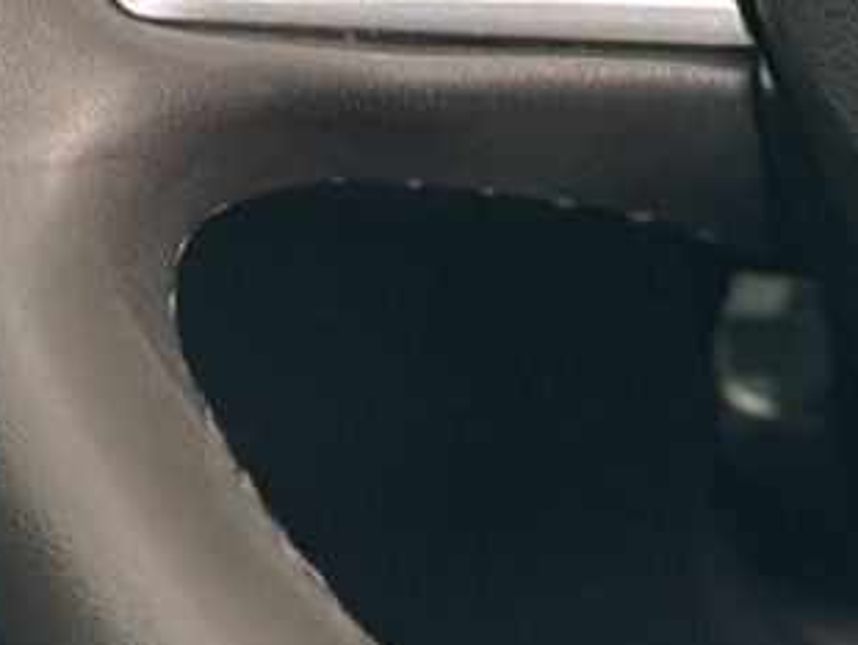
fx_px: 7367
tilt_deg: -14.8
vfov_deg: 5.0
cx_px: 1423
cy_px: -221
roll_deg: +0.3
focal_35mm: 297
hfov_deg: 6.5
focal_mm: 6.86
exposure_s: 1/40
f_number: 1.78
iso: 320
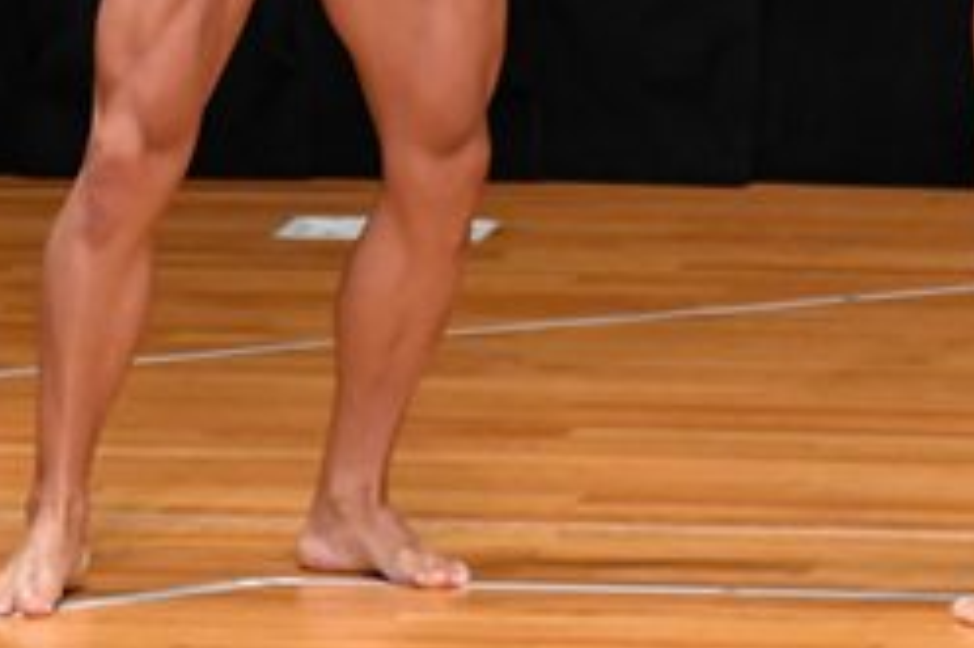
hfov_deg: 2.6
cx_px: -446
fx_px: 21575
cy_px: -130
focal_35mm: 798
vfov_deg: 1.7
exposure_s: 1/400
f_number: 5.6
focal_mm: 170
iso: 4000
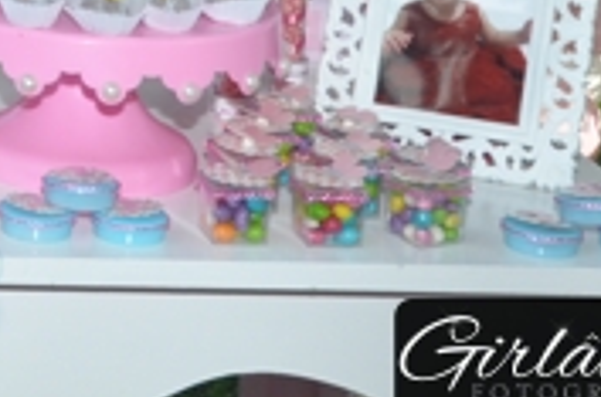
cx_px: -424
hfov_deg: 11.8
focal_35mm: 163
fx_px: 2714
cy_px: -436
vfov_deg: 7.9
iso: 200
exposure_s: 1/200
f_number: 7.1
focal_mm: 24
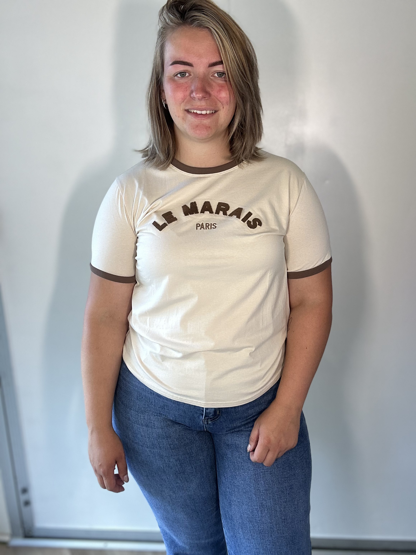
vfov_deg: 60.0
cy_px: 278
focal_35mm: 30
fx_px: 481
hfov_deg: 46.8
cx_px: 208
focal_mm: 2.69
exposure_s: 1/121
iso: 50
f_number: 1.9
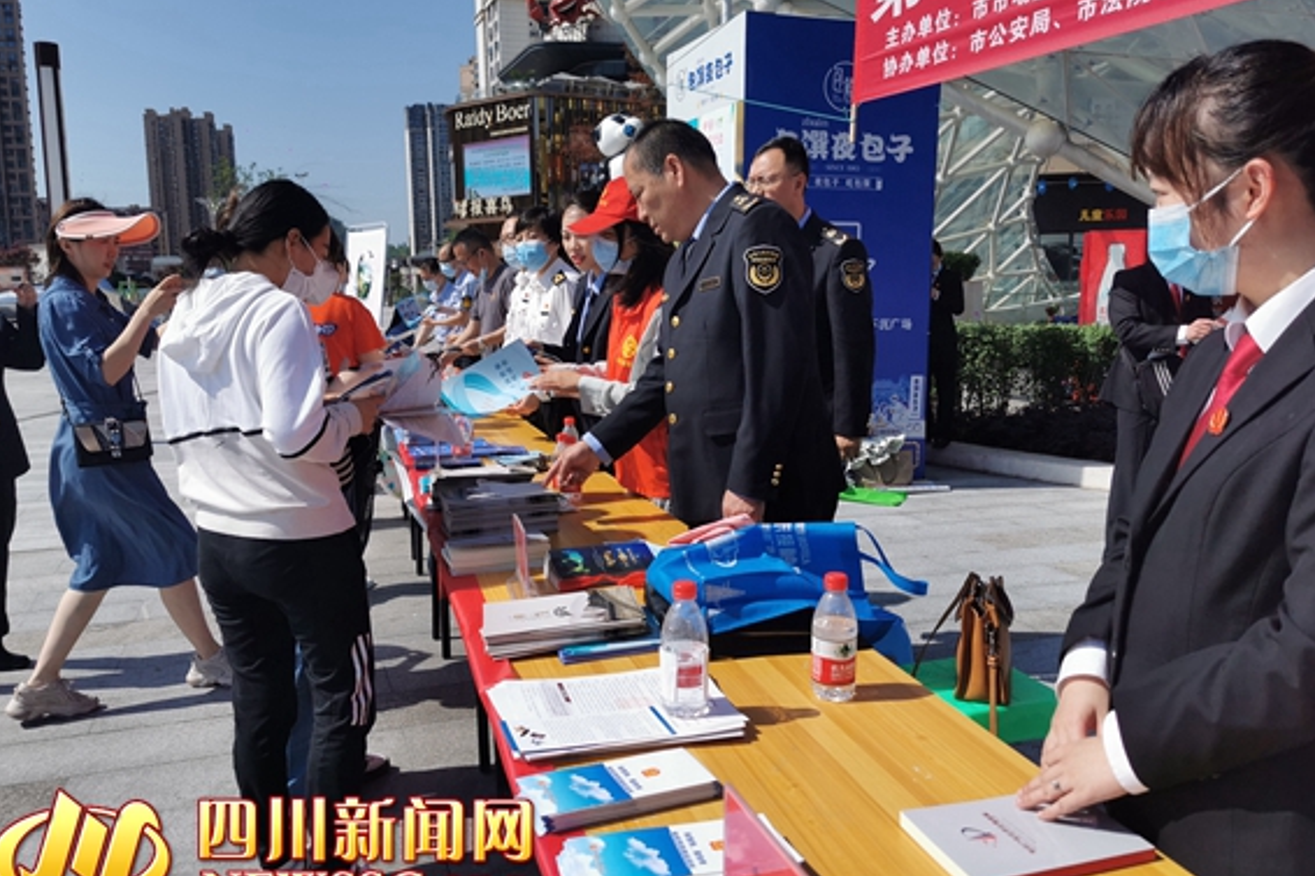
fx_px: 1059
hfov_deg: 63.7
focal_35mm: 29
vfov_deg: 44.9
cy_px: 425
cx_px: 652
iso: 50
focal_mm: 5.56
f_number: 1.6
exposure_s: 1/6135
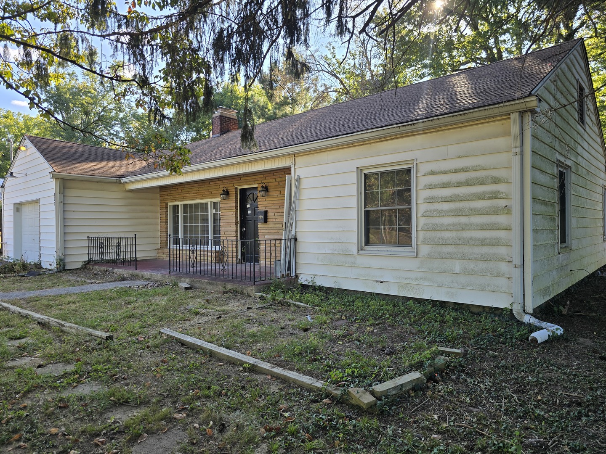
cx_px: 303
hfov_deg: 73.9
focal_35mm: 23
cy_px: 227
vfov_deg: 58.9
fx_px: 403
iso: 12
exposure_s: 1/182
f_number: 1.7
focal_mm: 6.3
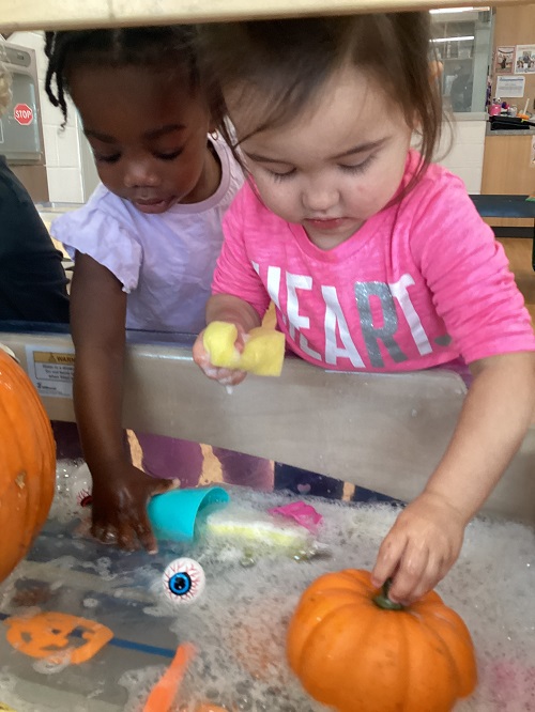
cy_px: 356
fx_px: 638
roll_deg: -2.0
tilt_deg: -15.6
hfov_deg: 45.5
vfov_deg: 58.3
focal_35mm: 31
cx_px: 268
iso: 160
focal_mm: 3.3
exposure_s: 1/60
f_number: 2.4
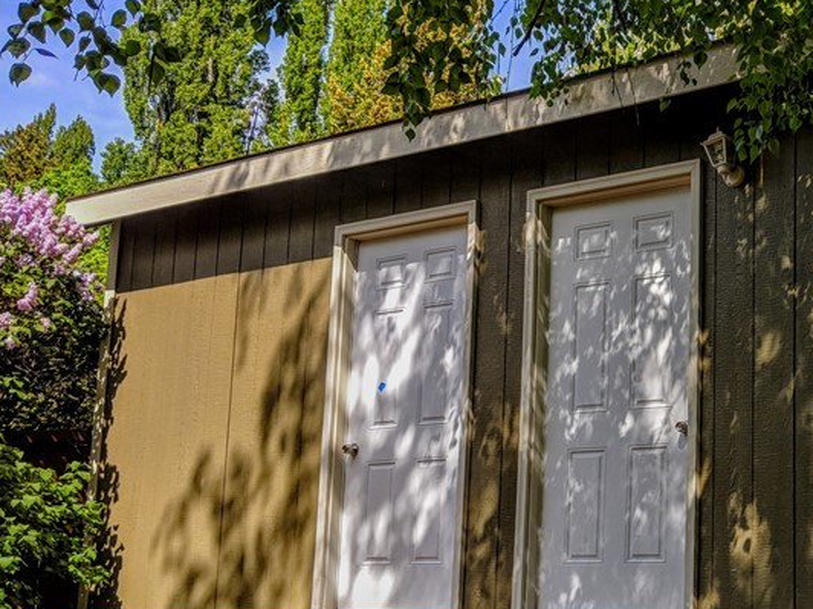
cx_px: 778
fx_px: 1221
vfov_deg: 27.9
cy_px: 379
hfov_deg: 34.1
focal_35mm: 52
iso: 53
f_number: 1.8
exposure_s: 1/2342
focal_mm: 4.44
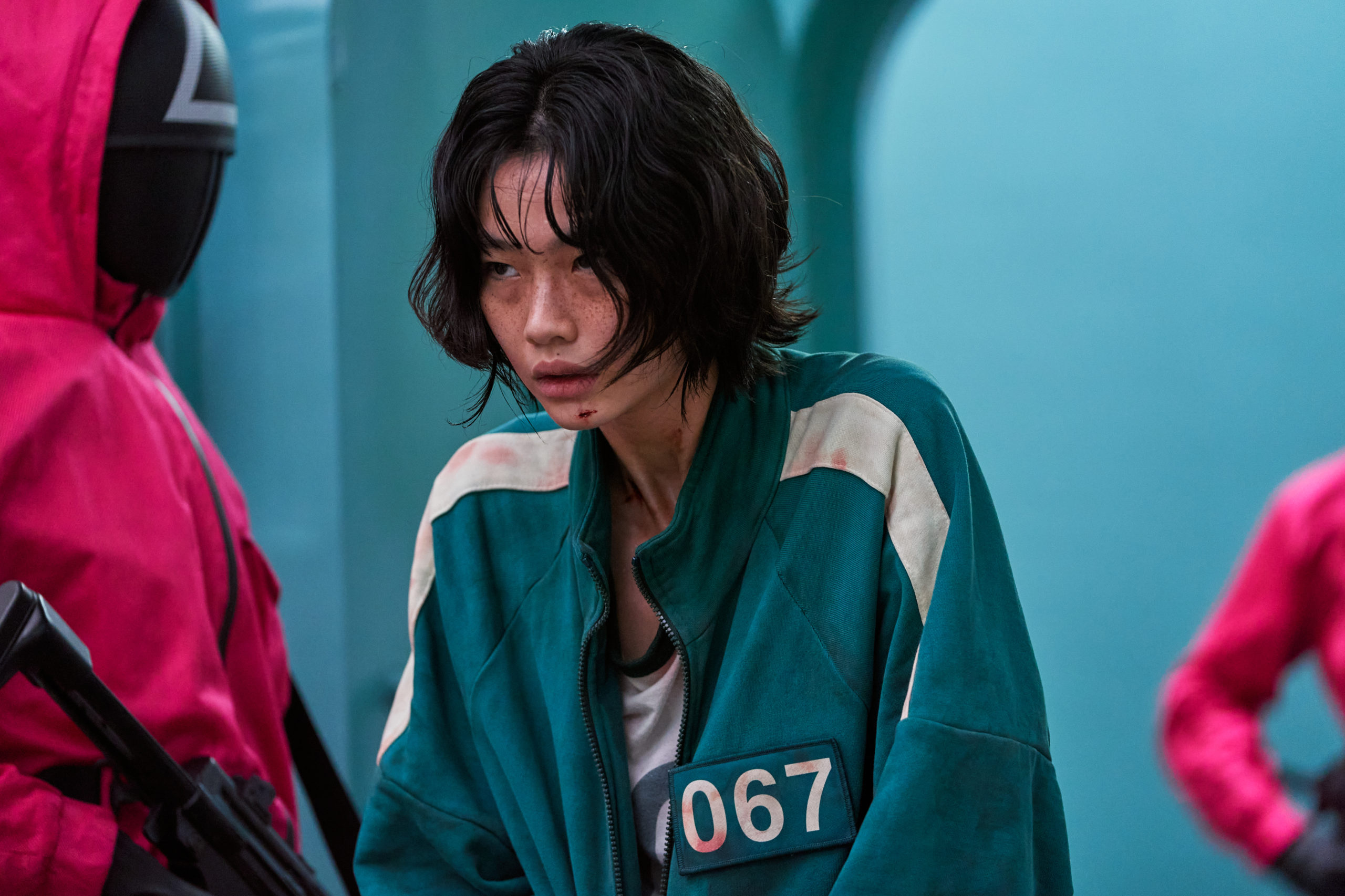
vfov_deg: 10.1
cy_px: 448
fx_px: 5080
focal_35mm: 136
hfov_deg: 15.1
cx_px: 672
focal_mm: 136
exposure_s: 1/160
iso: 1600
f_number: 3.2
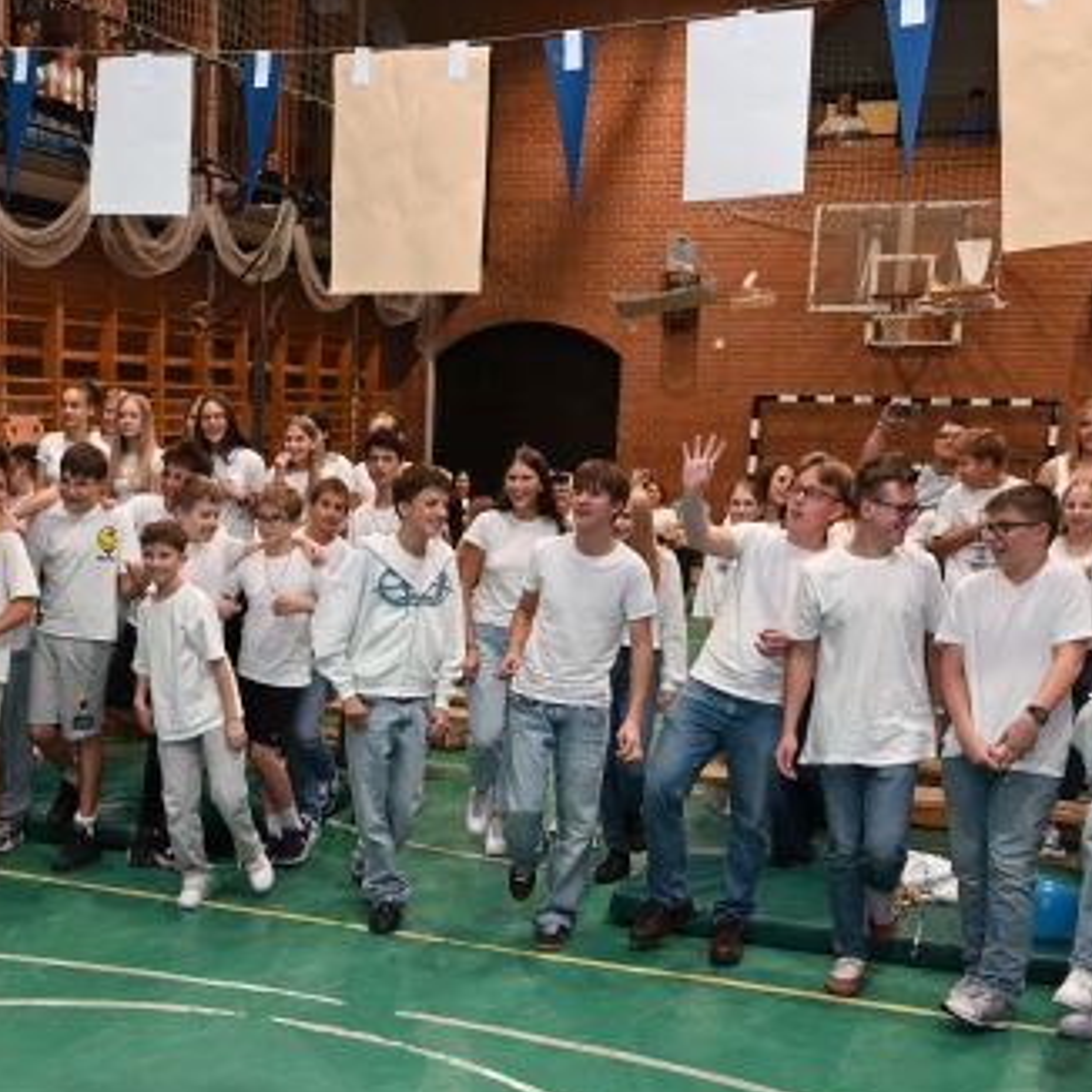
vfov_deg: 33.6
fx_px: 1785
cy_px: 774
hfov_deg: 33.4
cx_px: 288
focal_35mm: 50
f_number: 5
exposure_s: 1/100
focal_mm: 24
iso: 1600
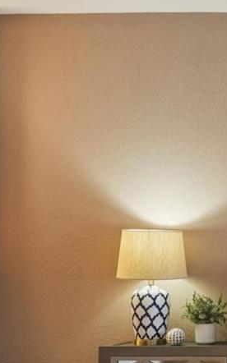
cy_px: 264
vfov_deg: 33.0
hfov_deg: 17.2
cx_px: 416
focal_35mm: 61
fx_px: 603
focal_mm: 11
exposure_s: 1/30
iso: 800
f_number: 8
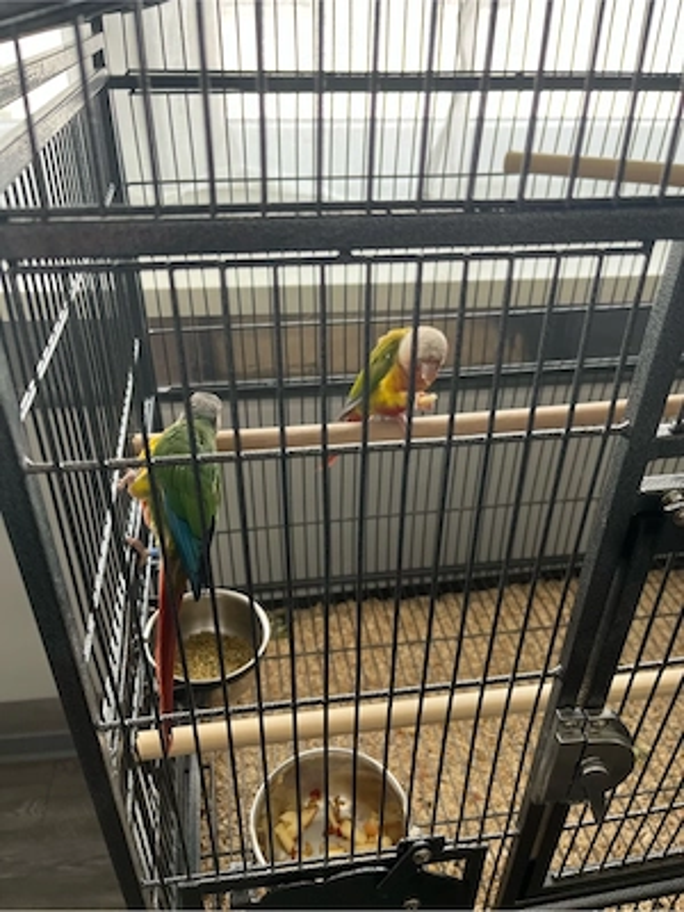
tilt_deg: -33.3
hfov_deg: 53.1
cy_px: 456
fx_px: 685
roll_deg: -0.4
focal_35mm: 26
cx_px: 342
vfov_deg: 67.3
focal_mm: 5.1
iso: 125
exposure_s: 1/121
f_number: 1.6
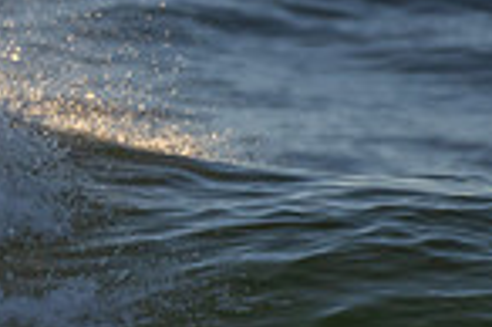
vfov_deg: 0.5
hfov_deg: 0.7
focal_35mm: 2978
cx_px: -448
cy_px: 52
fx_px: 40653
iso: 400
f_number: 5.6
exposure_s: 1/1250
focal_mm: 500
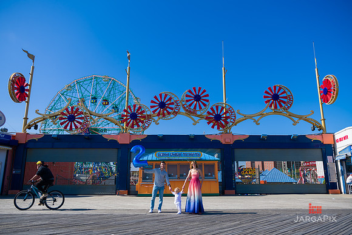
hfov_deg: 65.5
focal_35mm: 28
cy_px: 118
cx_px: 176
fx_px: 274
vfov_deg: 46.4
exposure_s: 1/1600
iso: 200
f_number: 5
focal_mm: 28
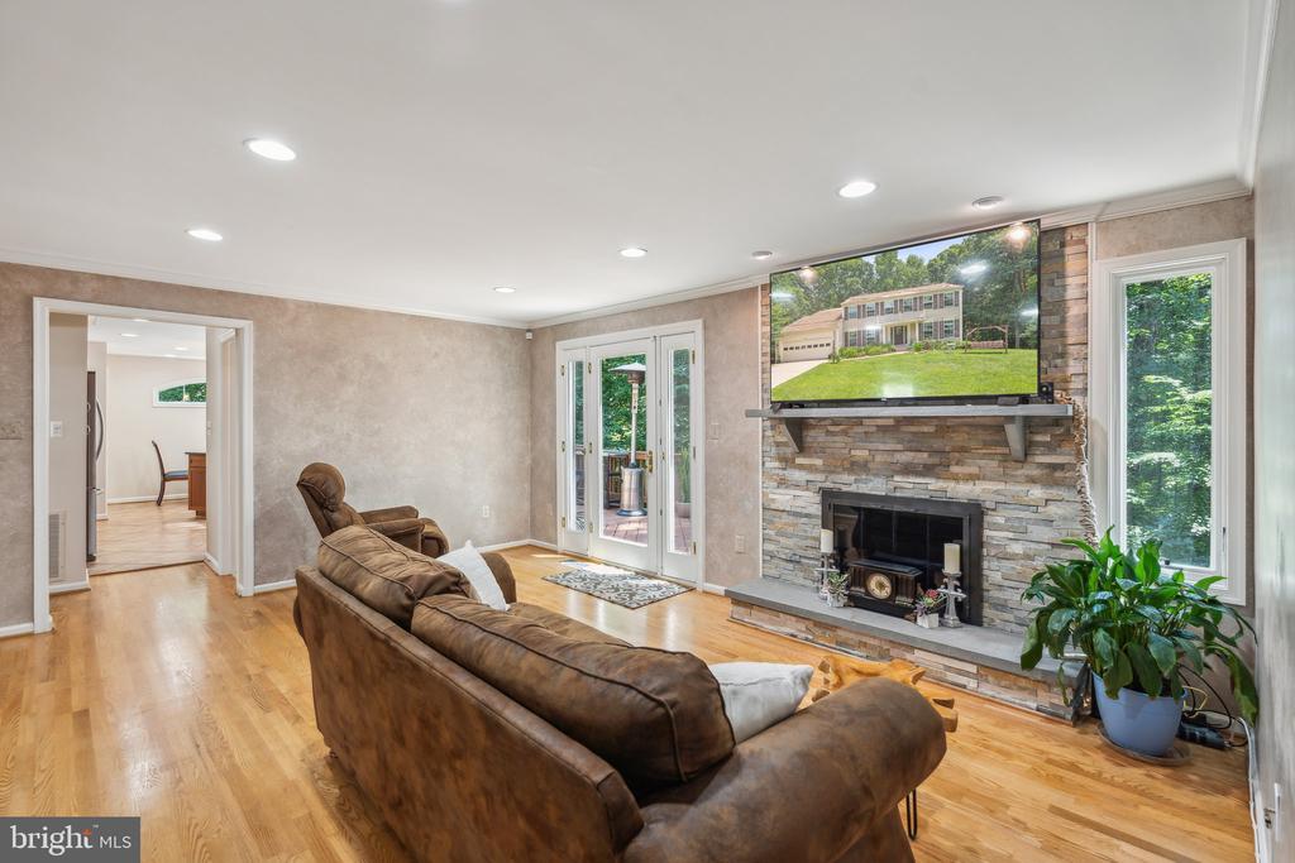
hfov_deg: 95.0
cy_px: 432
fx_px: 594
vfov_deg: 72.1
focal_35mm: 16
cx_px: 648
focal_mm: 16.5
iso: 125
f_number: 6.3
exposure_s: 1/5
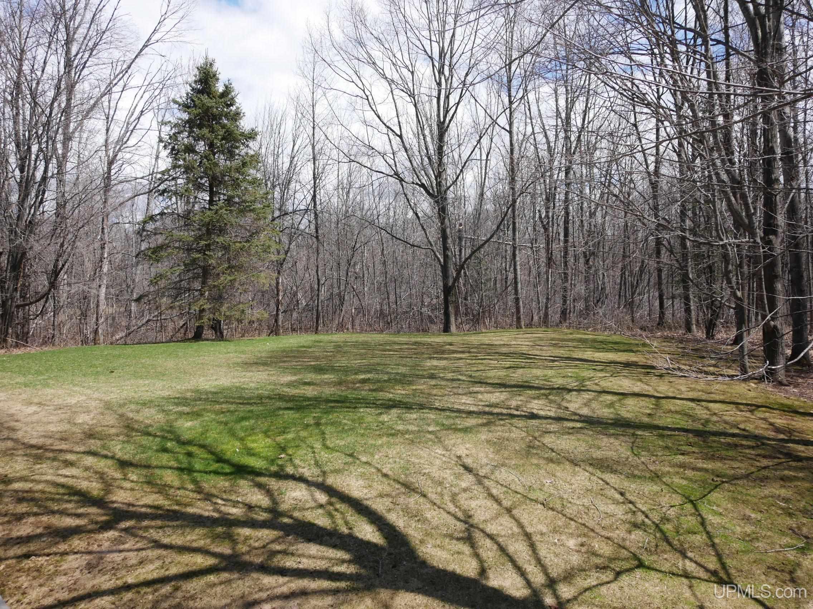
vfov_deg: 49.7
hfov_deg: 63.4
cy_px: 304
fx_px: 658
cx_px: 406
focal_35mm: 28
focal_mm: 14
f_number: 7.1
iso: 200
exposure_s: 1/320
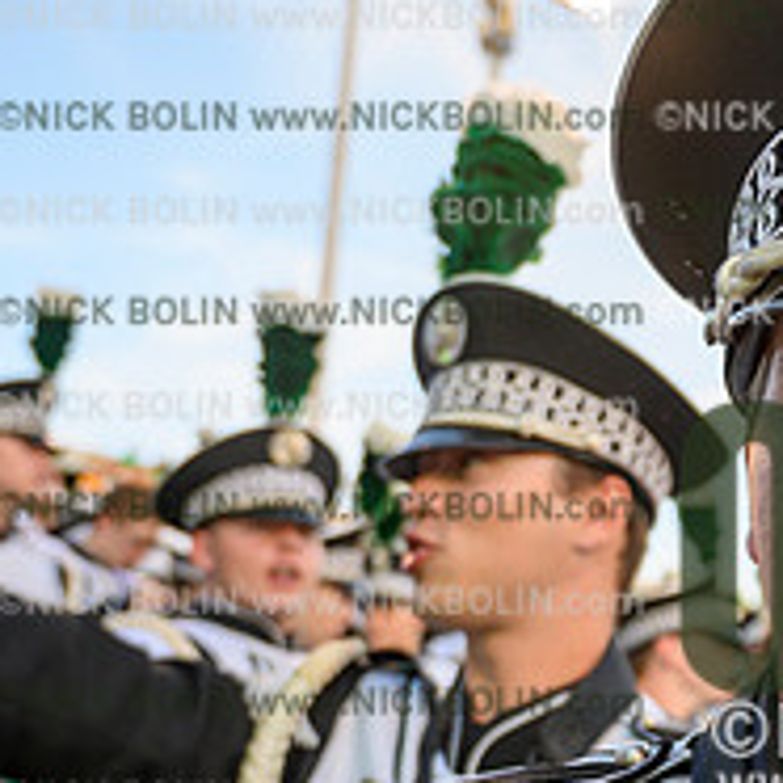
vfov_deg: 26.1
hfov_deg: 23.8
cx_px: 977
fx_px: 1663
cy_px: 602
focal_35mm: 65
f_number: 4
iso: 100
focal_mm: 24.5
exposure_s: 1/50
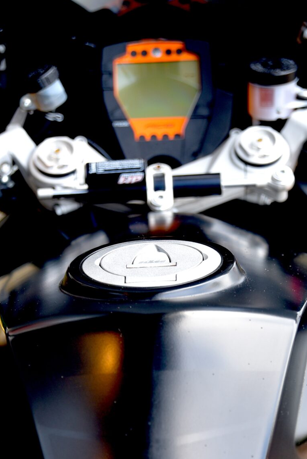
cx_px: 182
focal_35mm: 90
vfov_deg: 22.1
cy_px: 417
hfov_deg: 15.2
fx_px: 1150
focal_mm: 40
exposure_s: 1/60
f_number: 3.2
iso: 200
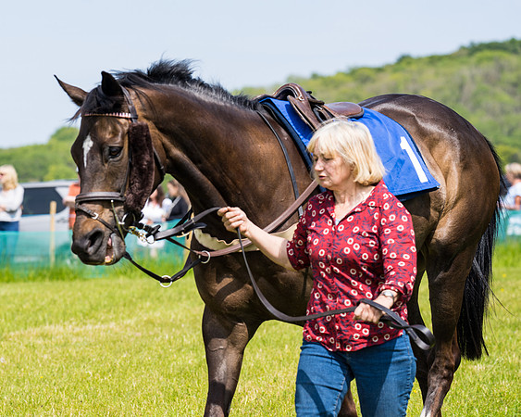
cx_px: 174
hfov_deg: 9.1
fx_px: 3273
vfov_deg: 7.3
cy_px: 278
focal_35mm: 212
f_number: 5
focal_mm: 135
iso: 50
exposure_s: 1/400
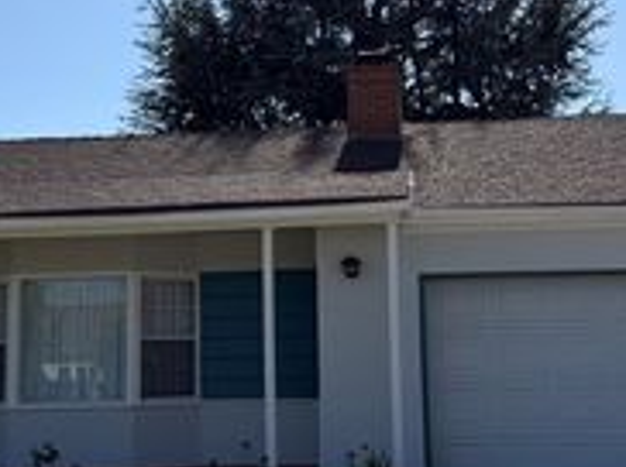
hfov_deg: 29.4
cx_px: 292
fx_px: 1192
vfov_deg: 22.2
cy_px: 215
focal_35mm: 66
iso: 80
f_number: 1.78
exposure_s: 1/6711
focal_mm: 6.76
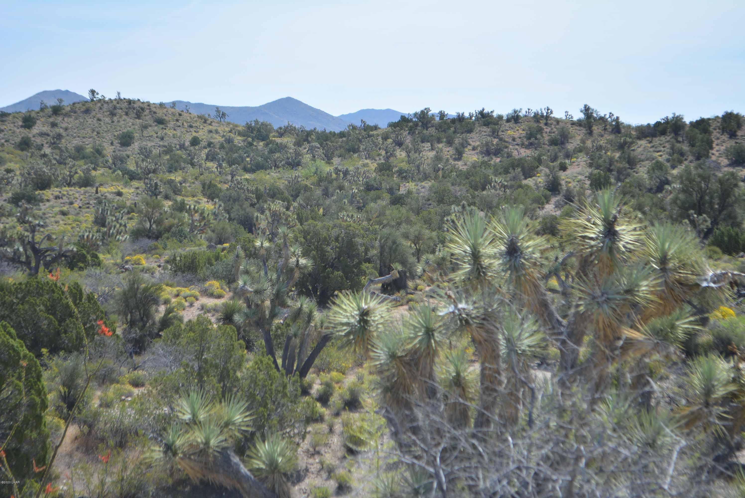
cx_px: 372
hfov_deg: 24.6
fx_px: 1709
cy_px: 249
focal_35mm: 82
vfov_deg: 16.6
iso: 400
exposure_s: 1/1600
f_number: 6.3
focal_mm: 55
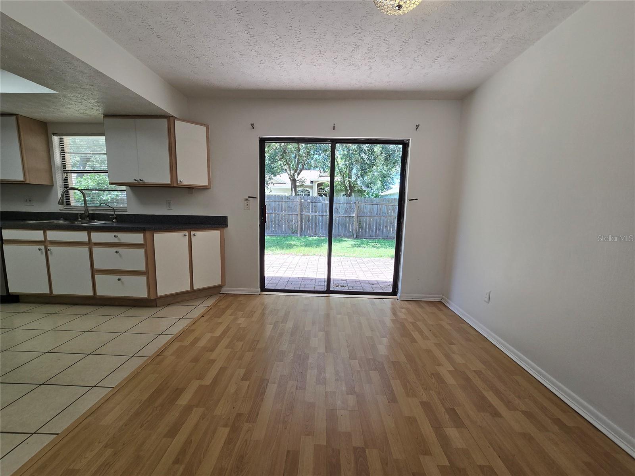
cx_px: 318
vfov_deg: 89.9
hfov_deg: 106.2
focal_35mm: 13
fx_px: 238
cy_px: 238
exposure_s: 1/132
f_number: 2.2
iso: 50
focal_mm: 2.2
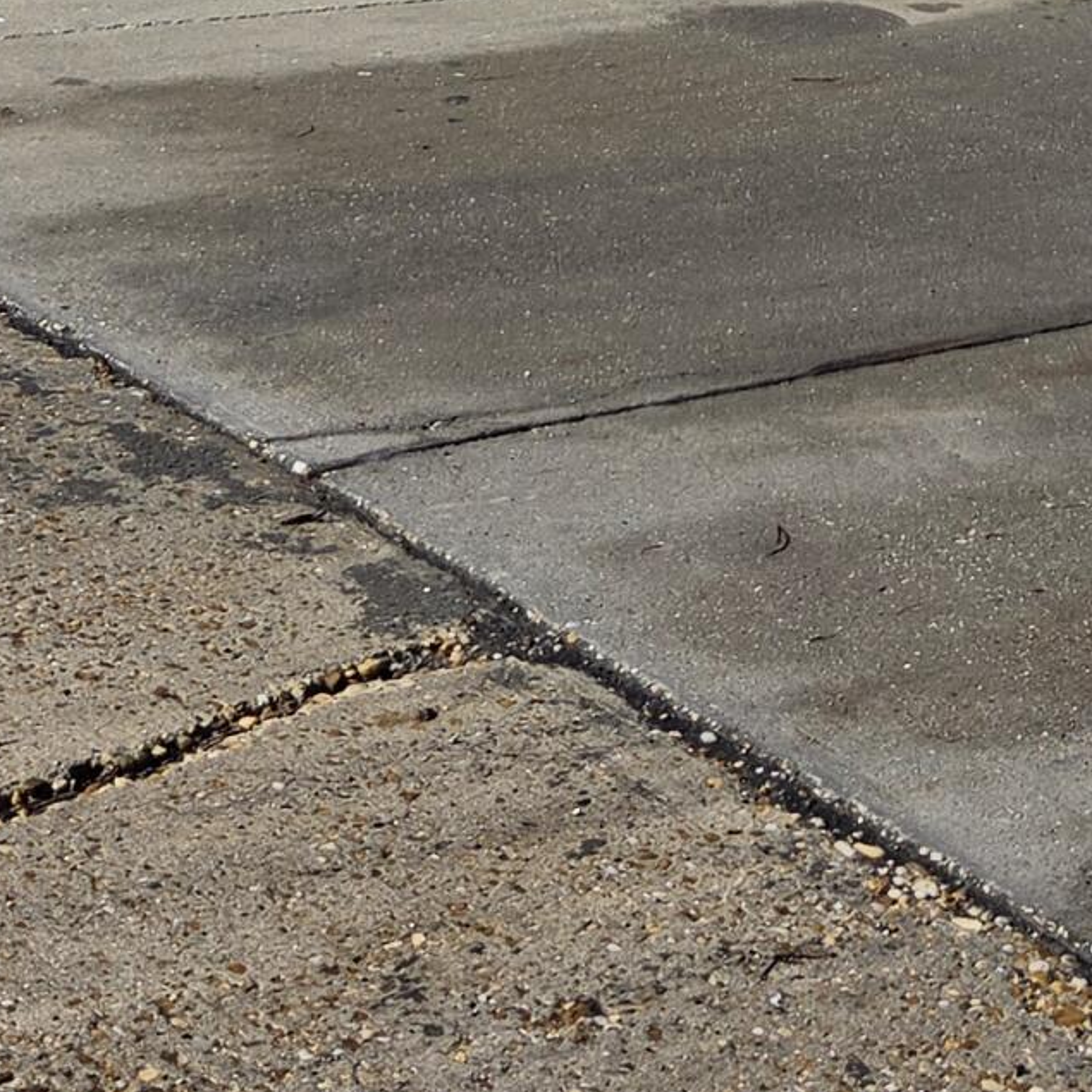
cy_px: -662
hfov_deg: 18.1
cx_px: 745
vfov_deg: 16.2
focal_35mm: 96
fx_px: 3426
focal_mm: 5.4
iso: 80
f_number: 1.8
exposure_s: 1/5717
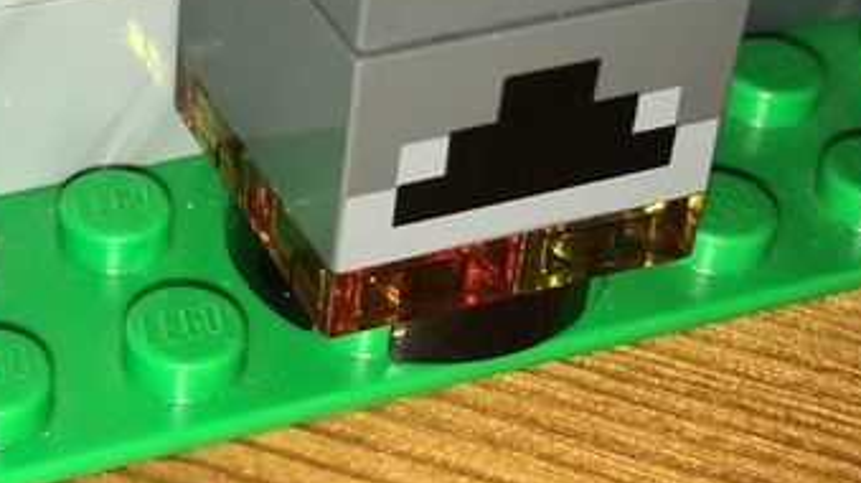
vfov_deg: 14.3
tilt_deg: -36.8
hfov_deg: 24.4
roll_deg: -0.9
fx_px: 1916
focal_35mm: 84
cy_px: 90
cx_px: 51
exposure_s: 1/450
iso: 25
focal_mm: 4.15
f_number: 2.2
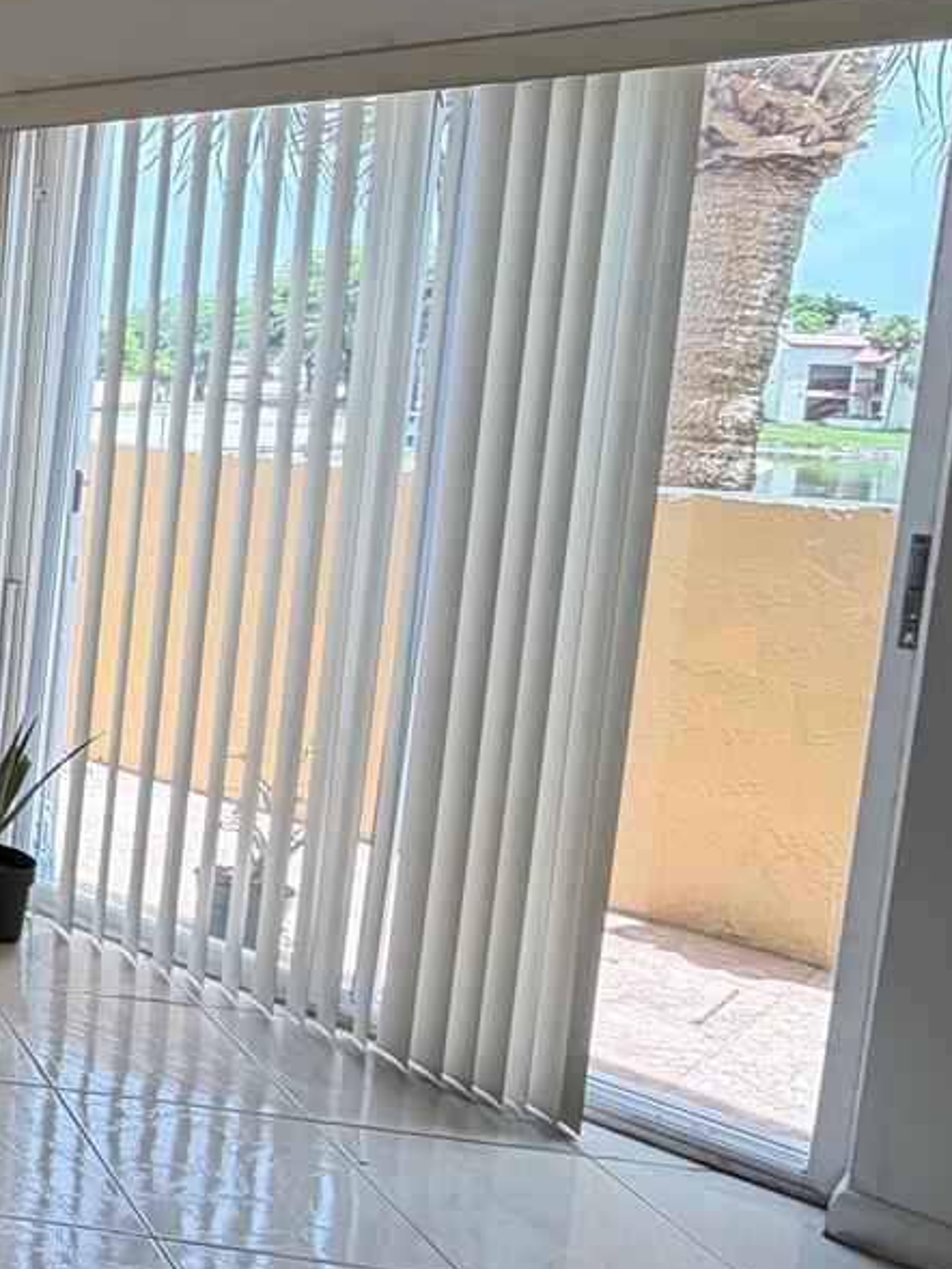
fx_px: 1393
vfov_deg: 48.2
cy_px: 435
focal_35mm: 38
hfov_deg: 22.8
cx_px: -726
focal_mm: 2.22
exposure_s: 1/120
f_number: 2.2
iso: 125
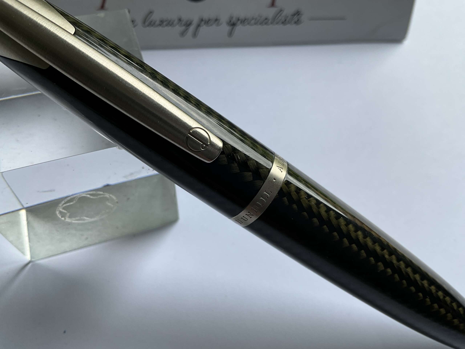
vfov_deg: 48.2
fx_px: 390
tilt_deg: -58.9
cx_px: 232
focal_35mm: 29
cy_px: 174
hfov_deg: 61.7
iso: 20
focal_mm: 3
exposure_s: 1/149
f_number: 1.8
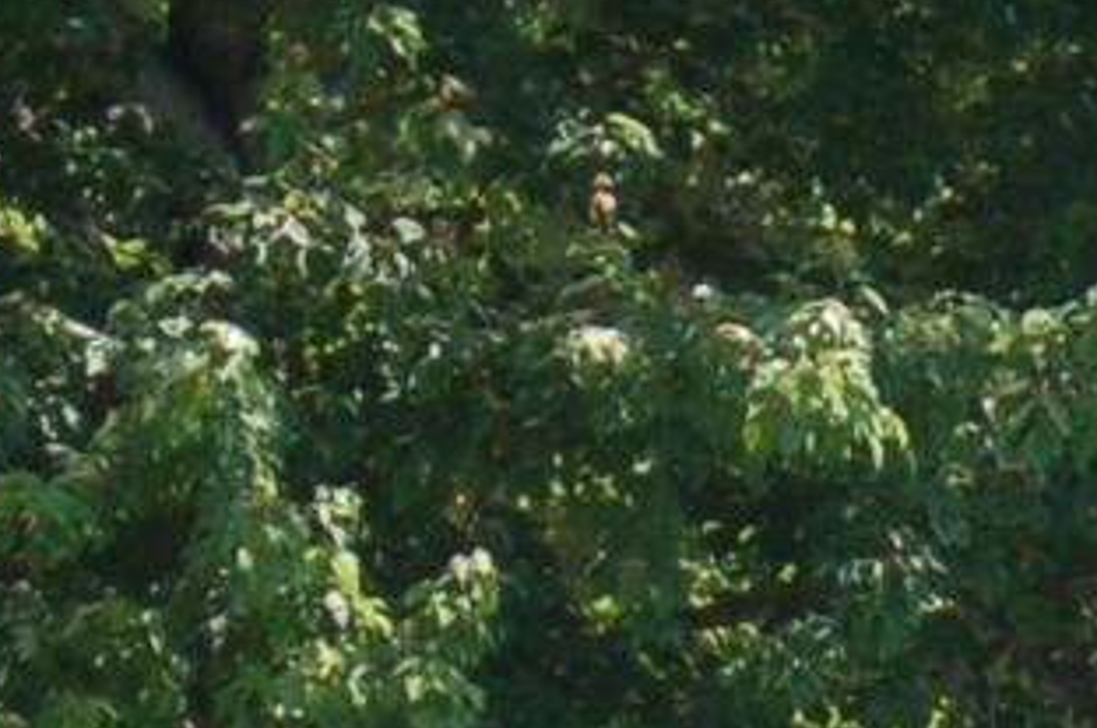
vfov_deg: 1.7
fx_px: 23975
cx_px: 2479
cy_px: 2219
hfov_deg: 2.6
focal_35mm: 788
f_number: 6.3
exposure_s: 1/640
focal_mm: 80
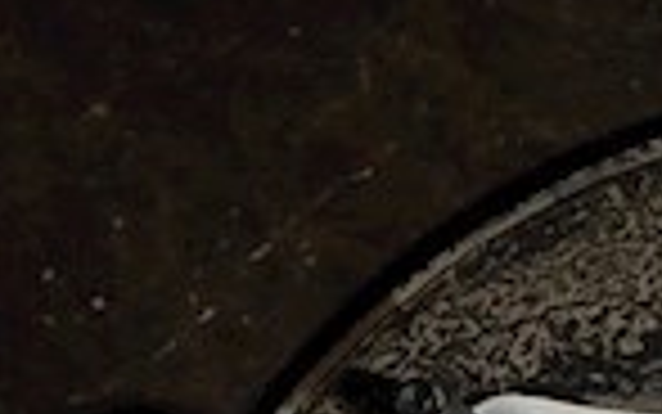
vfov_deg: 11.0
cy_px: 742
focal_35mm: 111
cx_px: 716
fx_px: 2003
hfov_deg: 18.1
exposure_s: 1/30
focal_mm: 4.3
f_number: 8.2
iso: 200
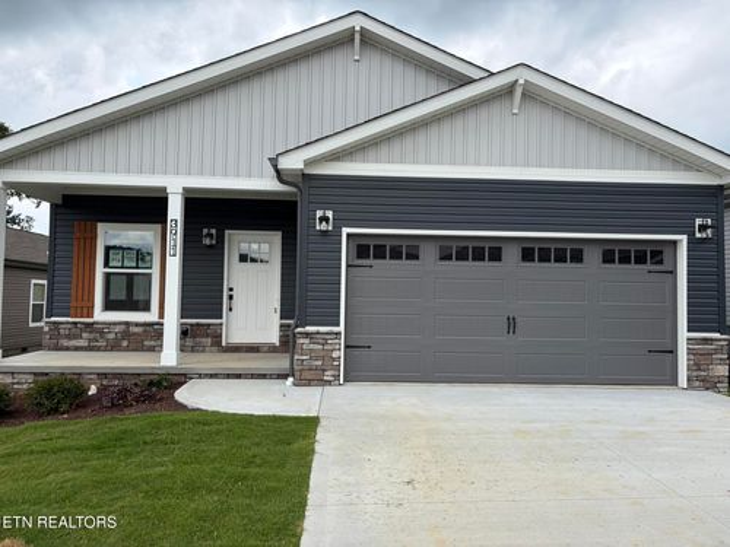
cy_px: 274
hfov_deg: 67.3
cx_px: 365
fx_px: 548
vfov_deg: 53.1
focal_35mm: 26
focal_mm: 5.96
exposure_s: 1/1751
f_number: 1.6
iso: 50
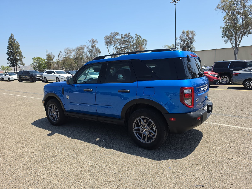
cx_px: 126
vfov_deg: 58.9
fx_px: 167
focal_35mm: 23
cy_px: 94
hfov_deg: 73.9
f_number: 1.4
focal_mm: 6.5
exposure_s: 1/581
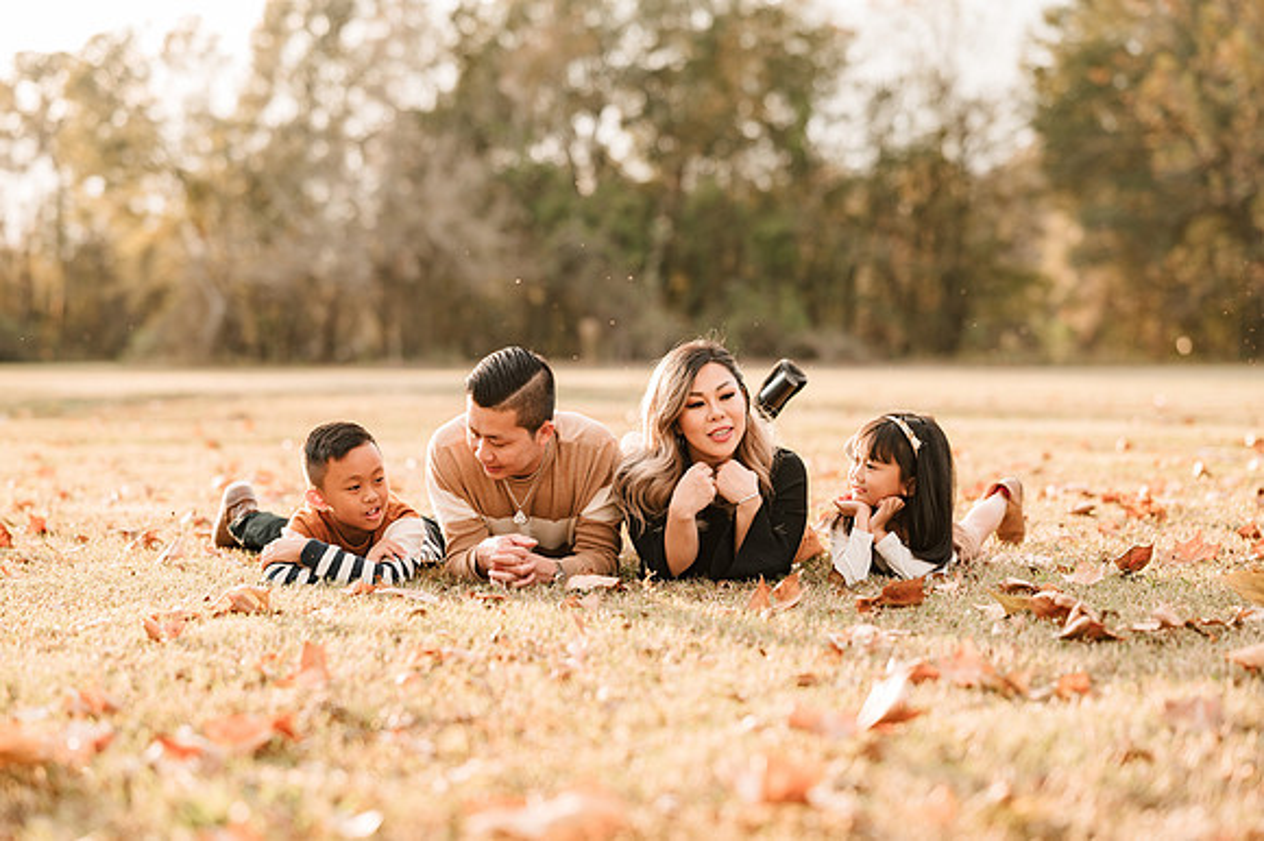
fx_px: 2983
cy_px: 420
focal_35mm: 85
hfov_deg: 23.9
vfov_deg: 16.1
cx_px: 632
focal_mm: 85
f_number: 2.5
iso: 100
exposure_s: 1/250
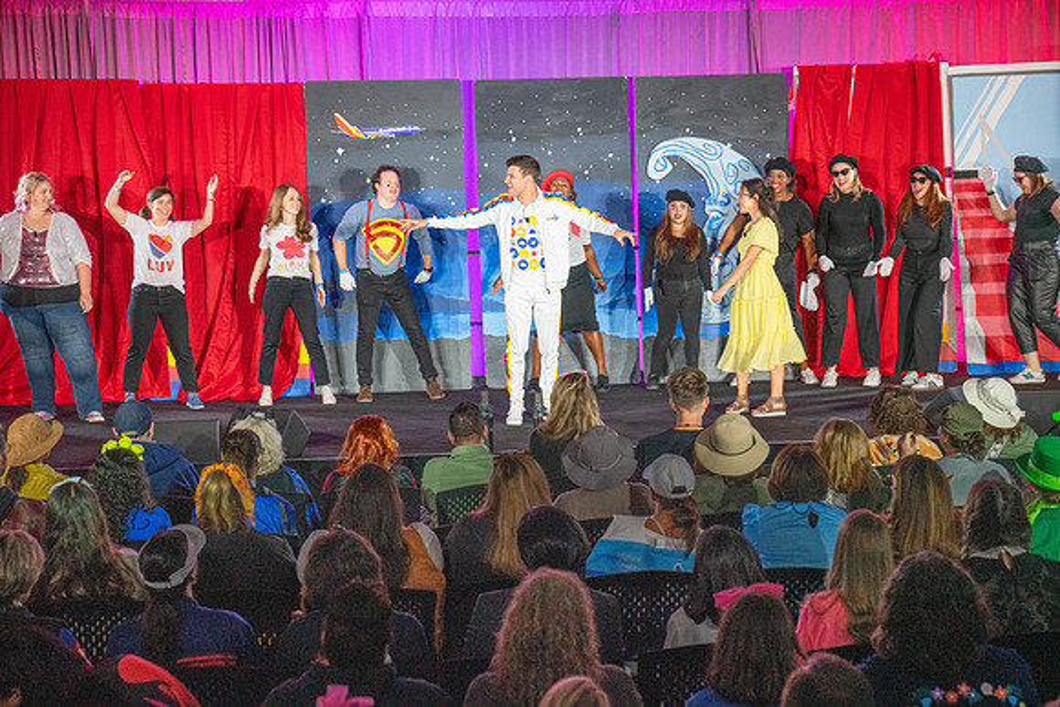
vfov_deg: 19.5
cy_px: 354
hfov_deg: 28.8
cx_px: 530
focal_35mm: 70
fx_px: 2061
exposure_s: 1/200
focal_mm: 70
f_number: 5
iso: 4000
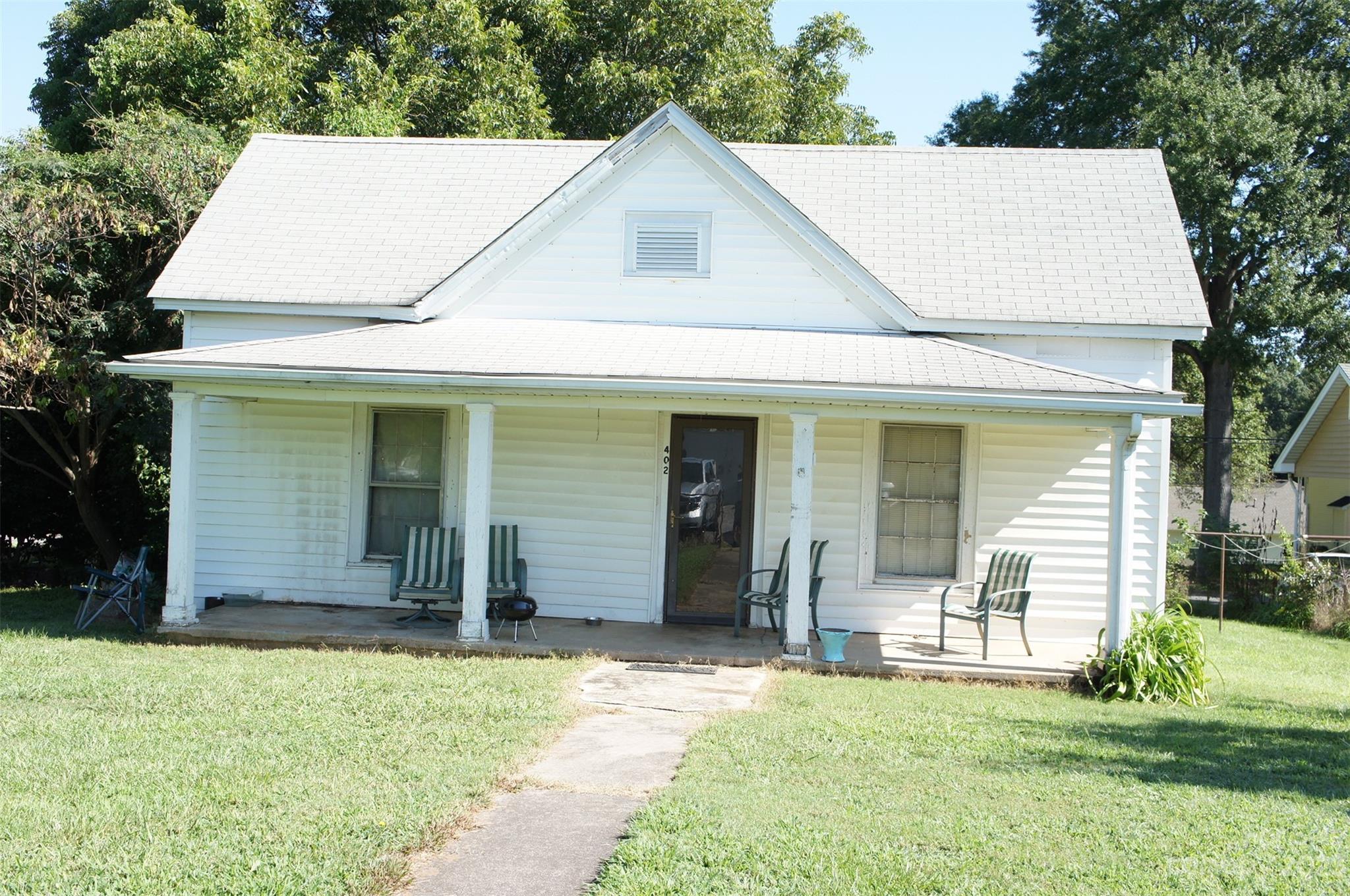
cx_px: 675
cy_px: 448
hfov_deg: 51.3
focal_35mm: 38
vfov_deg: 35.4
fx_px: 1404
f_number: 8
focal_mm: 25
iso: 200
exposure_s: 1/125
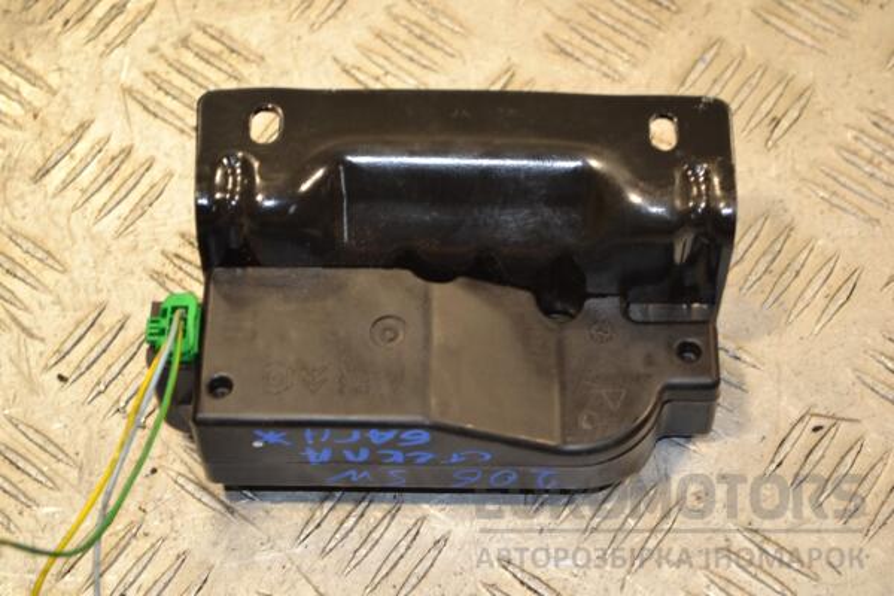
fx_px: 2049
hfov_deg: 24.6
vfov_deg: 16.6
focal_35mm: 82
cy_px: 298
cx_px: 447
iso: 450
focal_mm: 55
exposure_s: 1/60
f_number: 5.6
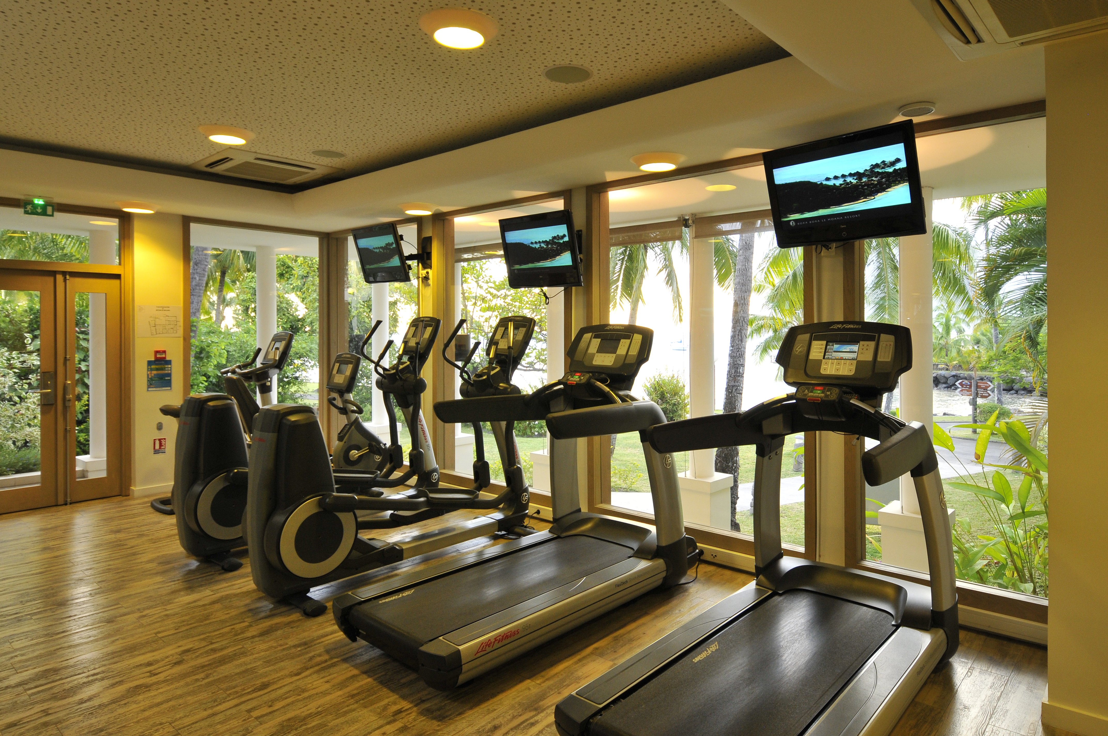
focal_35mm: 21
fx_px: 646
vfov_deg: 59.4
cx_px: 554
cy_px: 368
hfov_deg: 81.3
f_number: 8
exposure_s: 1/8
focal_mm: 14
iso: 400
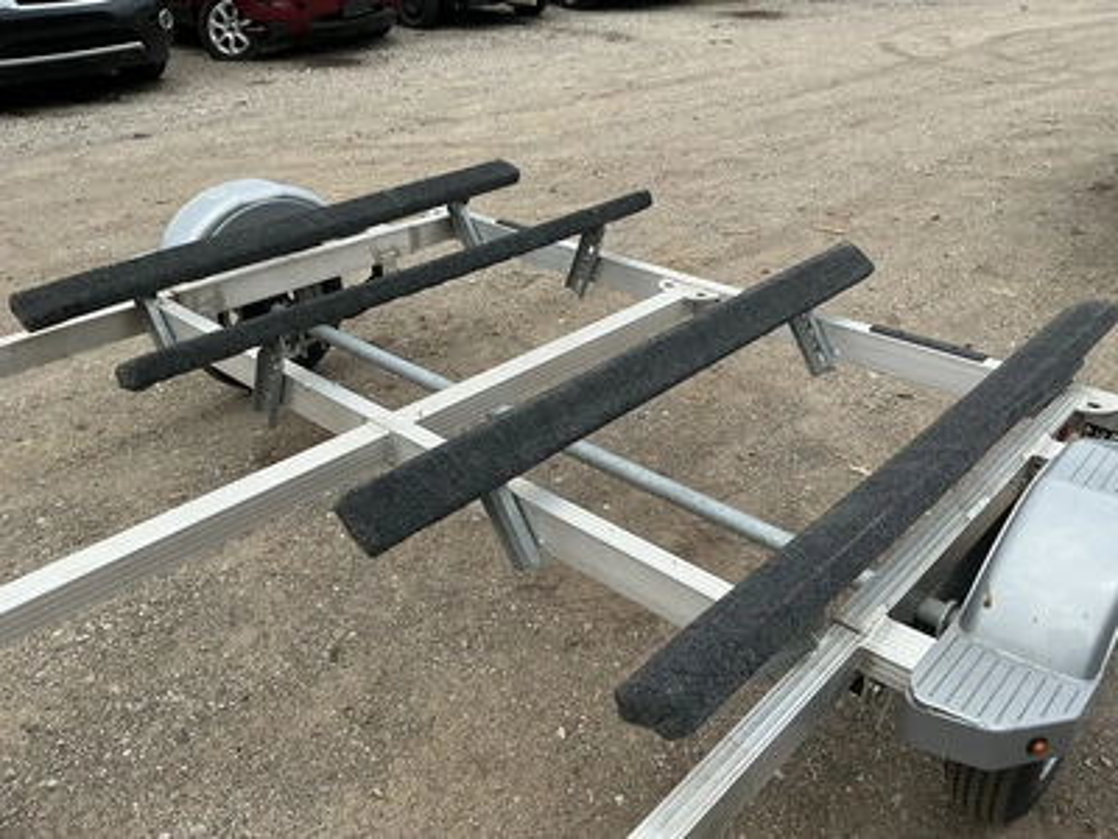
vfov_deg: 49.7
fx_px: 904
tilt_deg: -29.5
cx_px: 559
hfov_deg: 63.4
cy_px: 420
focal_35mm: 28
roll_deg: +1.6
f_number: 1.8
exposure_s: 1/1311
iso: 25
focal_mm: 3
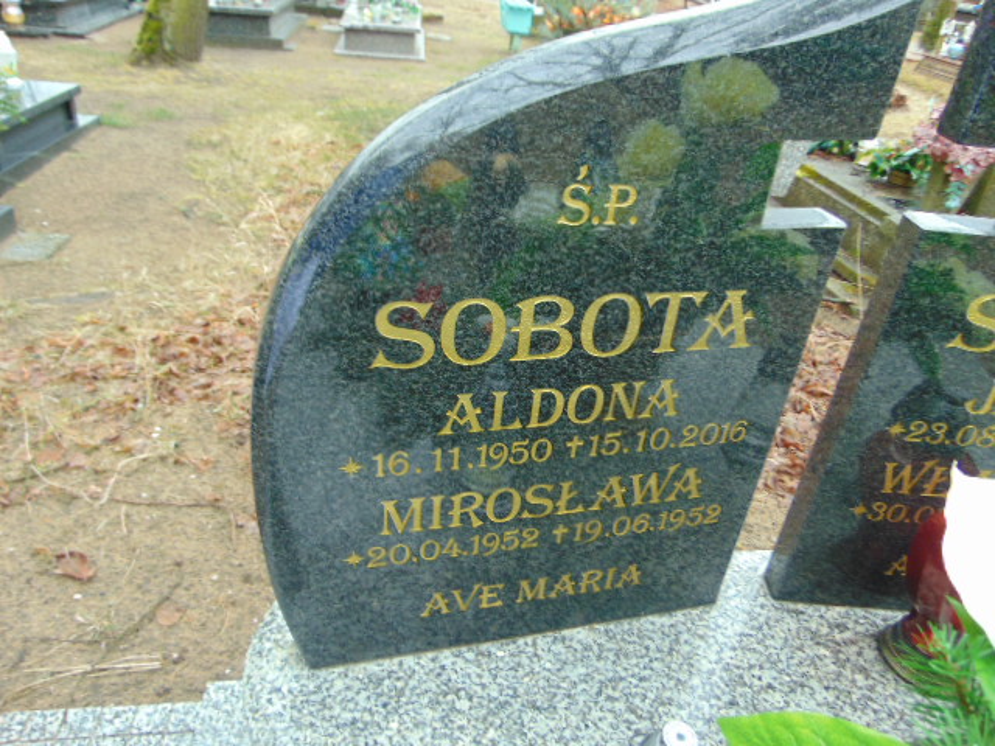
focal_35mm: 25
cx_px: 498
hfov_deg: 69.4
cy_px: 373
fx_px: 719
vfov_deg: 54.9
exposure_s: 1/30
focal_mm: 4.5
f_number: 3
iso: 100
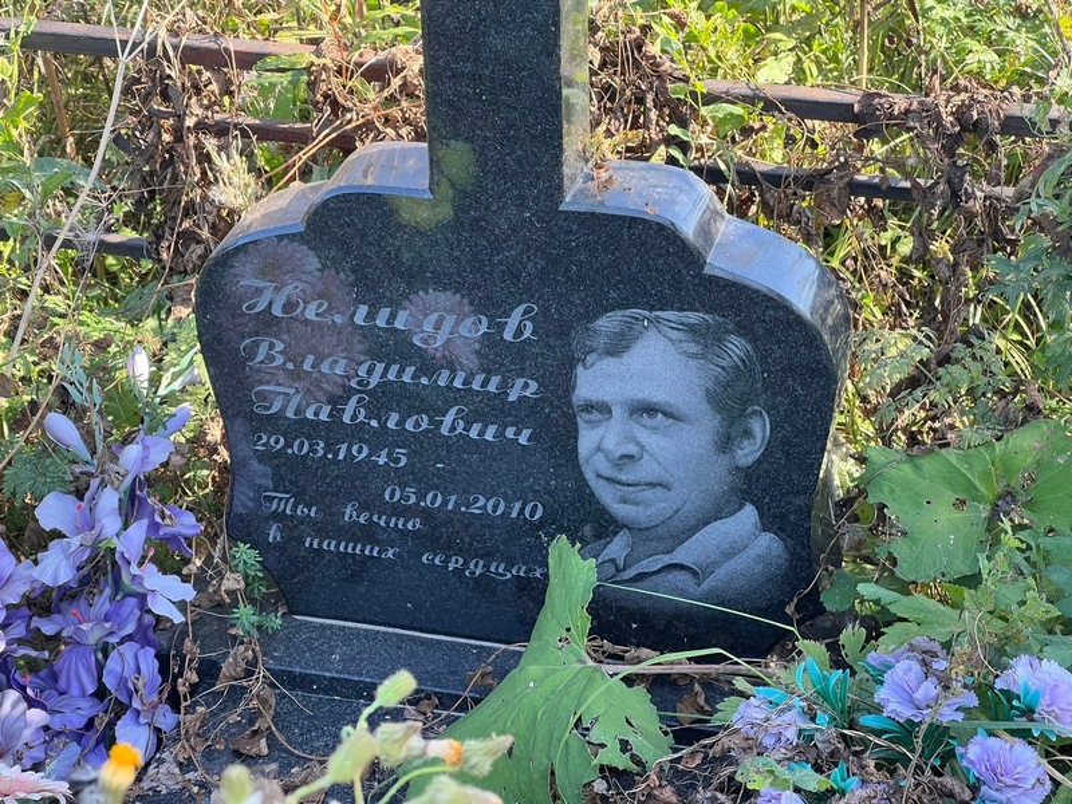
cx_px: 536
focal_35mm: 77
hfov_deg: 25.3
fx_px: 2385
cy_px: 402
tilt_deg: -30.9
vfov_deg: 19.1
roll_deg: +2.7
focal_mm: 9
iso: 50
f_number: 2.8
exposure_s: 1/99
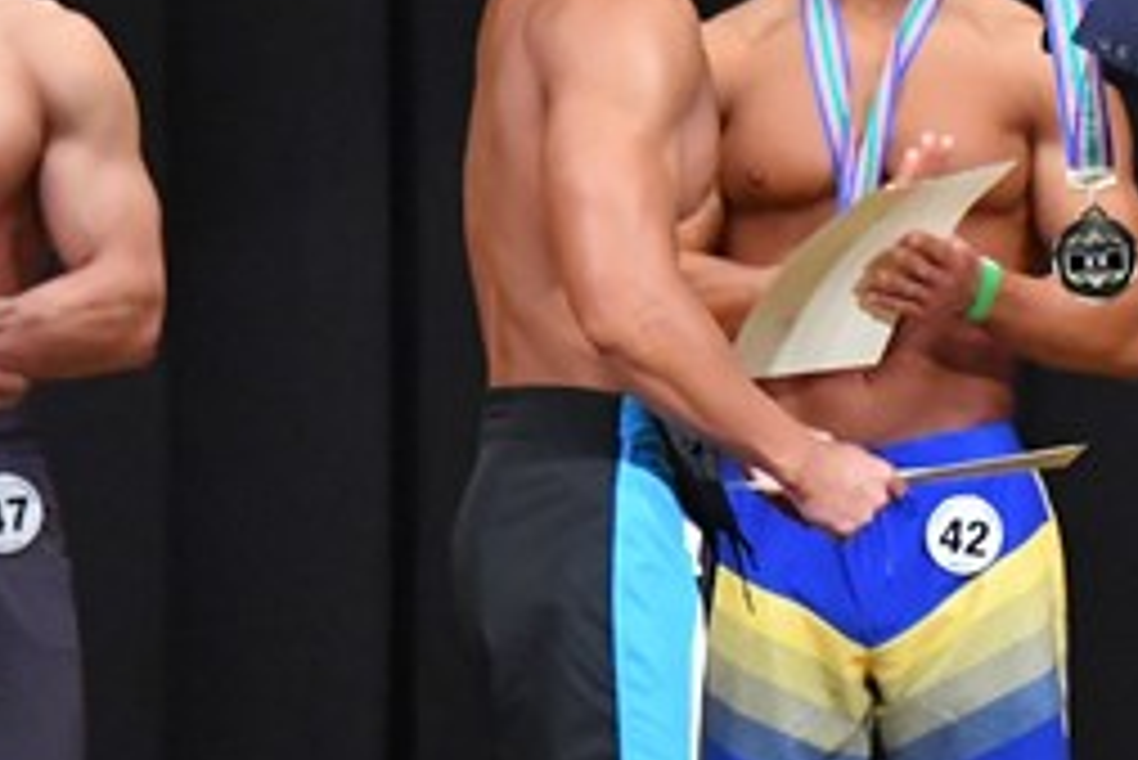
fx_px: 19546
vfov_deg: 2.2
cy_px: 531
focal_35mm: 618
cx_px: 1334
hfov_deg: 3.3
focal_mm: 135
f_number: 5.6
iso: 8000
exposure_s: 1/400
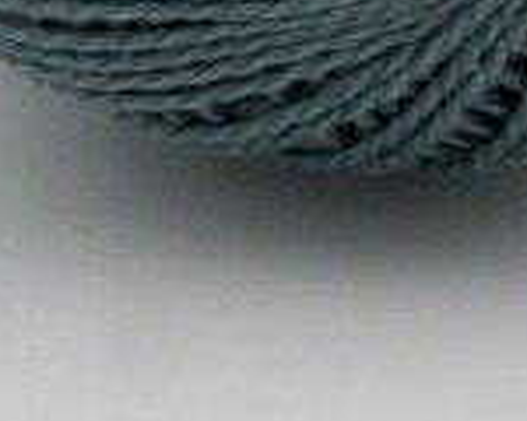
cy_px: -547
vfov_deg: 3.3
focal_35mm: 466
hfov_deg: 4.2
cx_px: 365
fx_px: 7266
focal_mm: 55
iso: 200
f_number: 9
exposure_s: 1/320
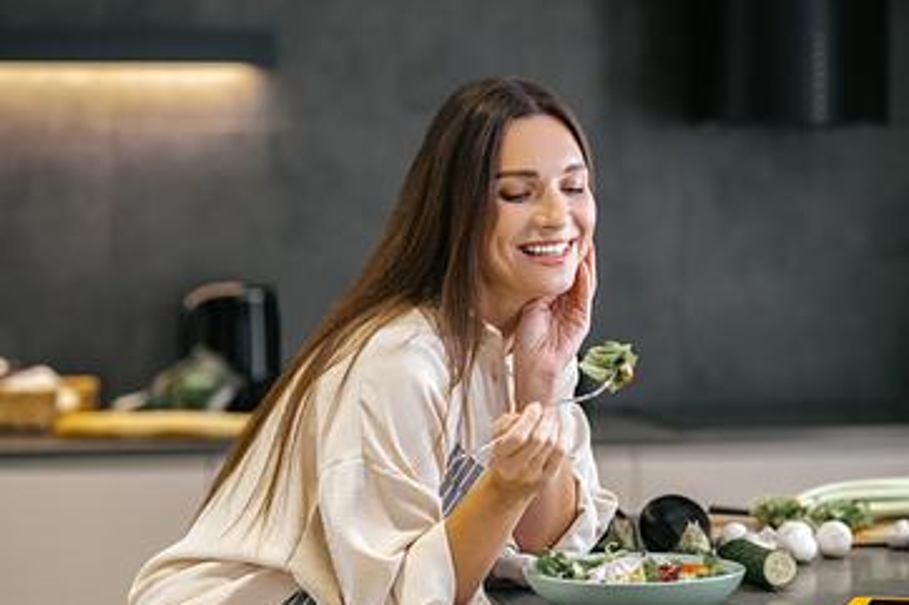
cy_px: 329
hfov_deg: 21.7
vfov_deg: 14.5
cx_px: 462
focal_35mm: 94
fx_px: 2372
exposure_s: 1/160
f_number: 2.5
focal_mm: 85
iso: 640
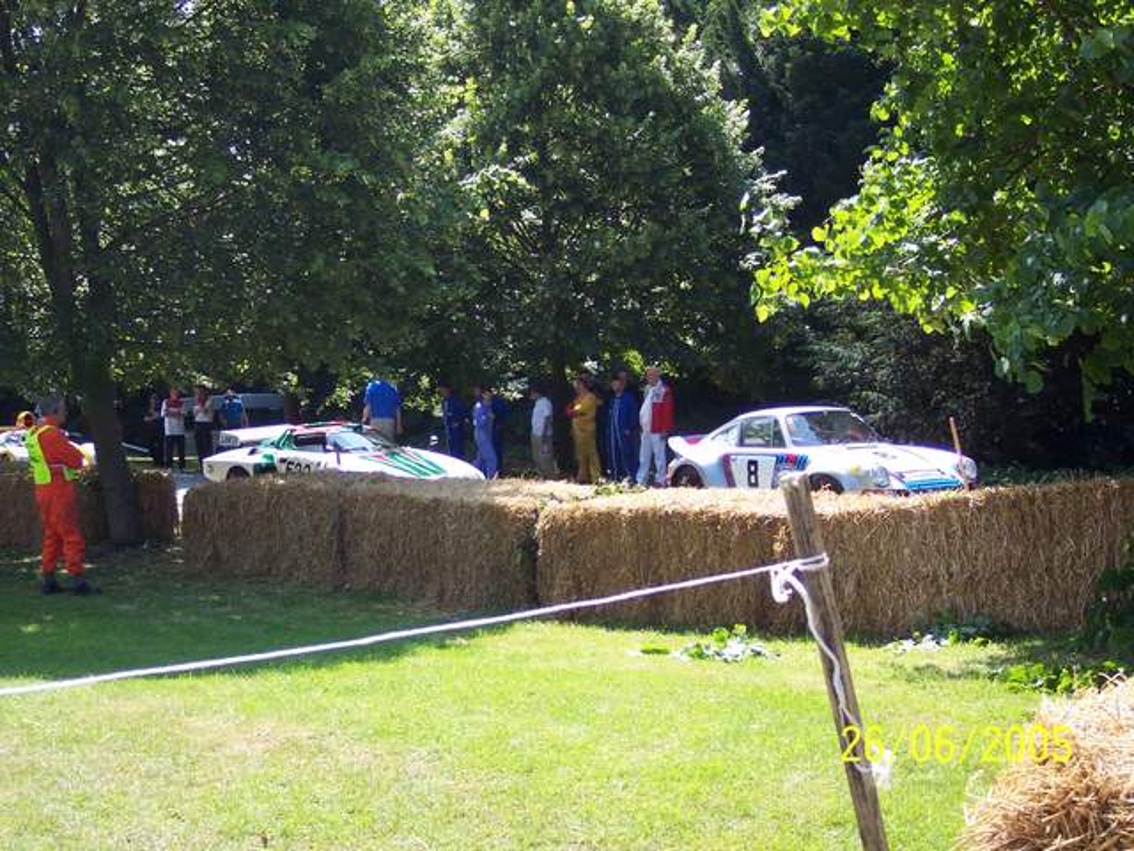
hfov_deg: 37.5
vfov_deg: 28.6
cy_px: 426
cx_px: 567
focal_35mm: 51
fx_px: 1671
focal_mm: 10.7
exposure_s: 1/500
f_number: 3.4
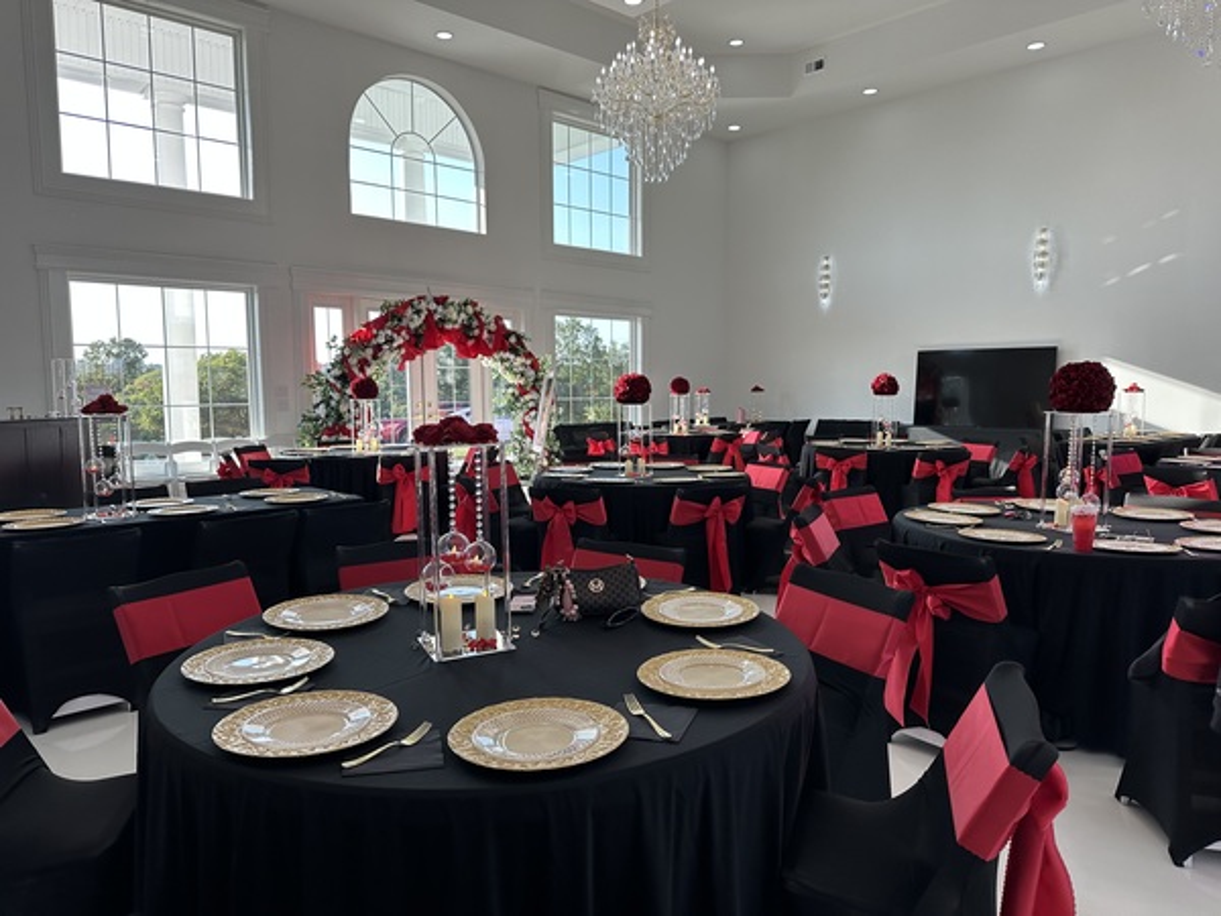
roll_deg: +0.4
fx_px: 847
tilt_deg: -4.7
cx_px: 610
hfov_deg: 71.6
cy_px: 458
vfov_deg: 56.8
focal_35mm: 24
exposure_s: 1/350
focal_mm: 6.86
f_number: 1.78
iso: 80
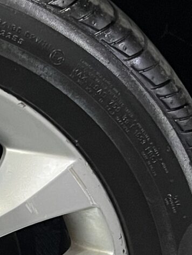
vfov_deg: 14.5
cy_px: 224
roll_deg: -3.1
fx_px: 997
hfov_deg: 10.5
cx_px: -112
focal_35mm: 135
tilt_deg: -23.1
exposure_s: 1/60
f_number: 1.6
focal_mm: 5.1
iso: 400
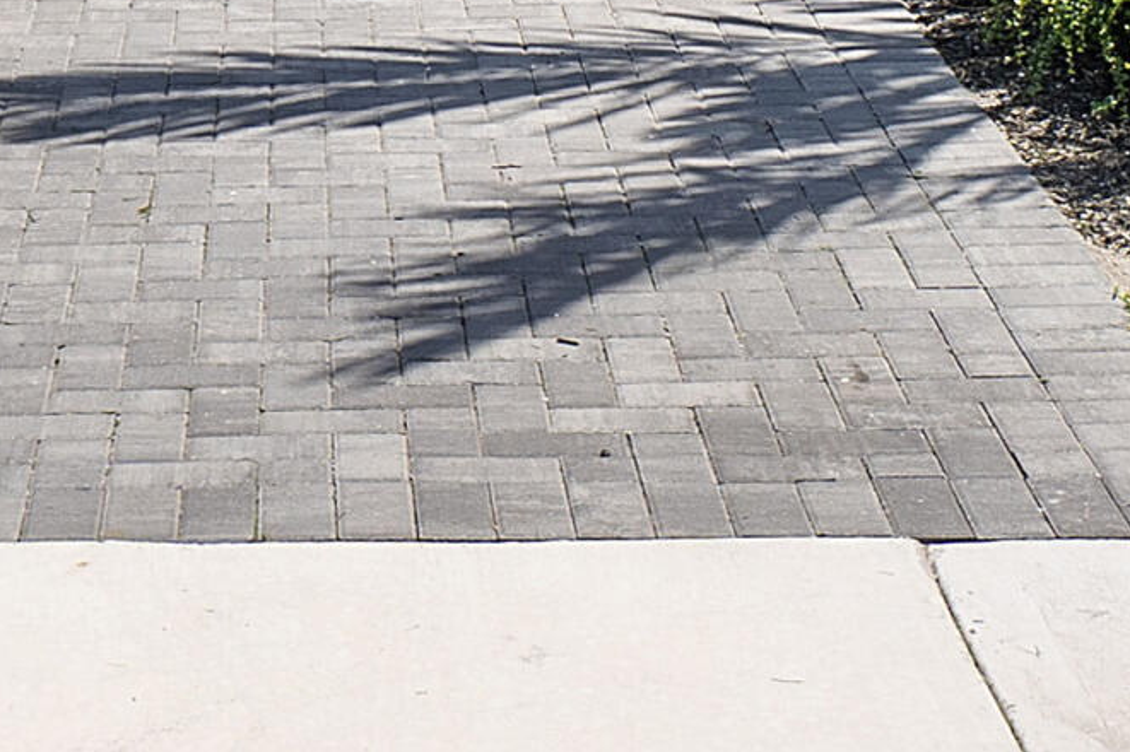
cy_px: -586
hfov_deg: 18.6
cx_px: 279
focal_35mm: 109
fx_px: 3420
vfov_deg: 11.6
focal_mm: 16
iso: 200
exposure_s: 1/500
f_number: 10
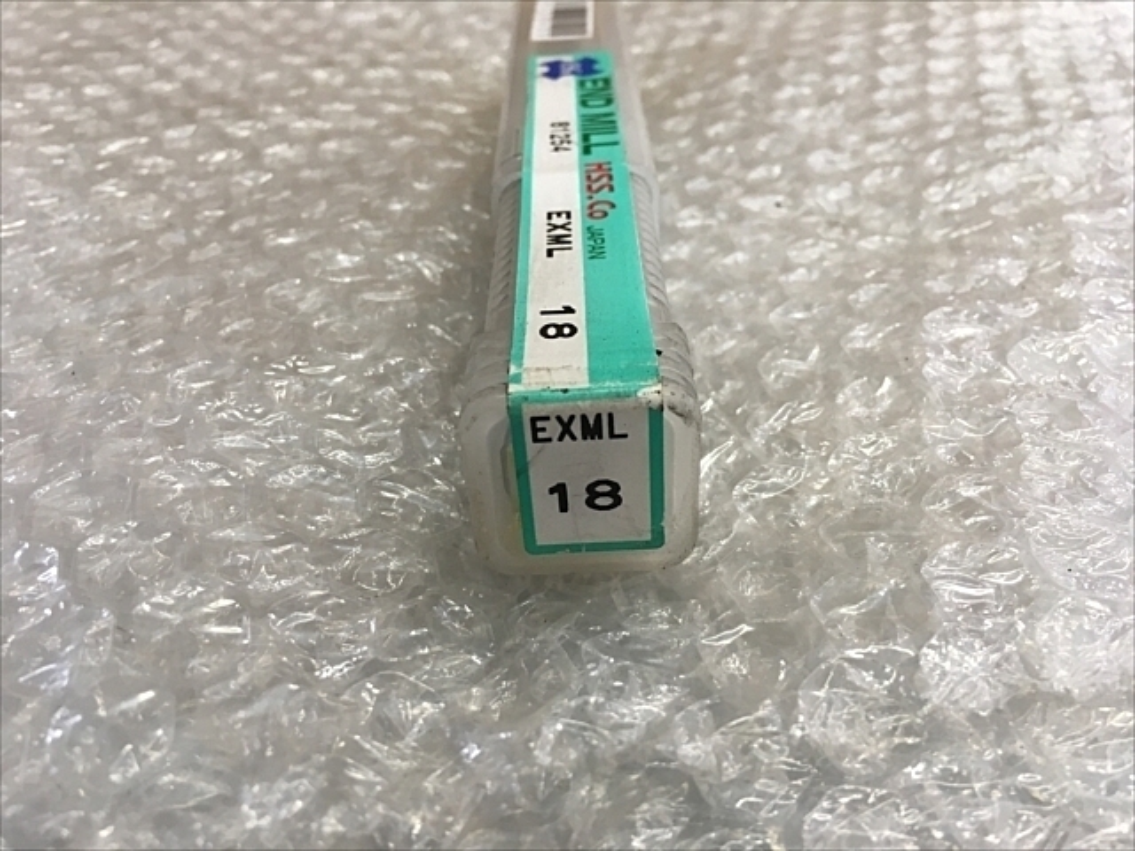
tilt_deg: -39.0
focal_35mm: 29
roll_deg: +1.1
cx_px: 568
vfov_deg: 48.2
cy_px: 426
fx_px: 951
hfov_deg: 61.7
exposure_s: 1/30
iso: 50
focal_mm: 4.15
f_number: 2.2
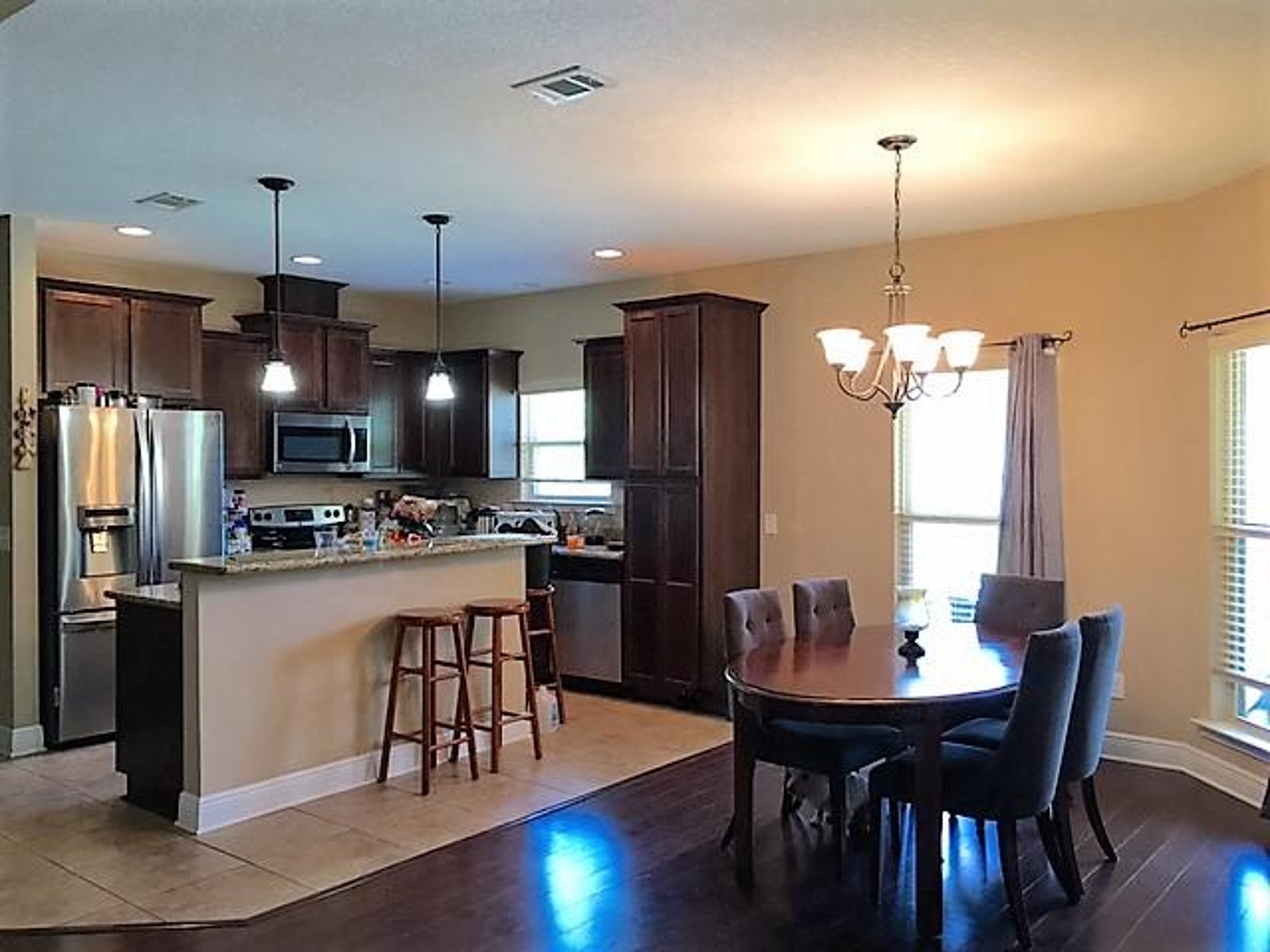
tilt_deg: -0.9
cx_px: 635
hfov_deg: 61.7
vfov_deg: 48.2
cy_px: 476
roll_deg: -0.3
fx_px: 1064
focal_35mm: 29
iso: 40
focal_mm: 4.15
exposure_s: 1/15
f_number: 2.2
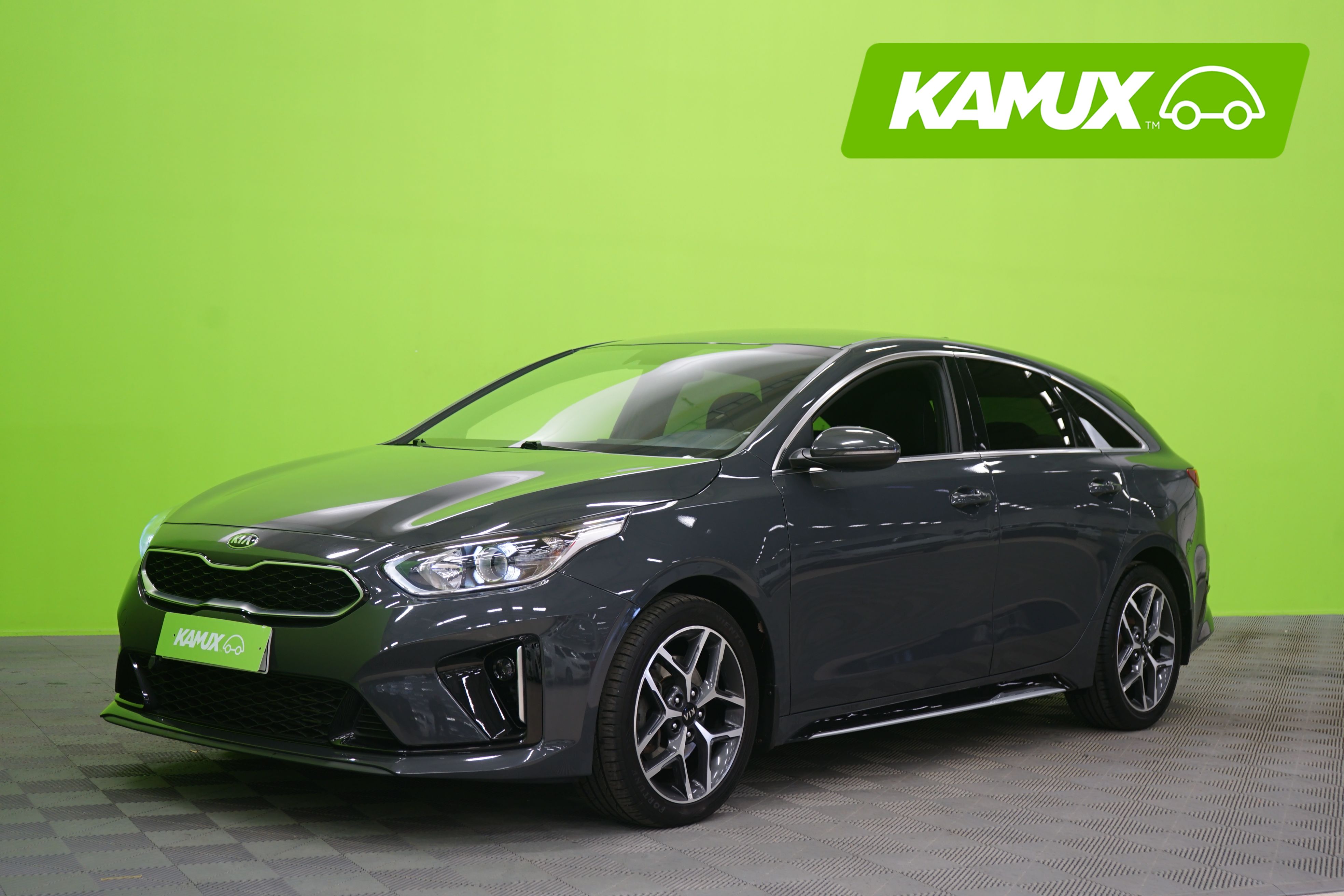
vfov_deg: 26.5
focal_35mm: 51
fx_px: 1904
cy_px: 448
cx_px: 672
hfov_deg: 38.9
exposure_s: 1/6
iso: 400
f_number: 5
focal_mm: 51
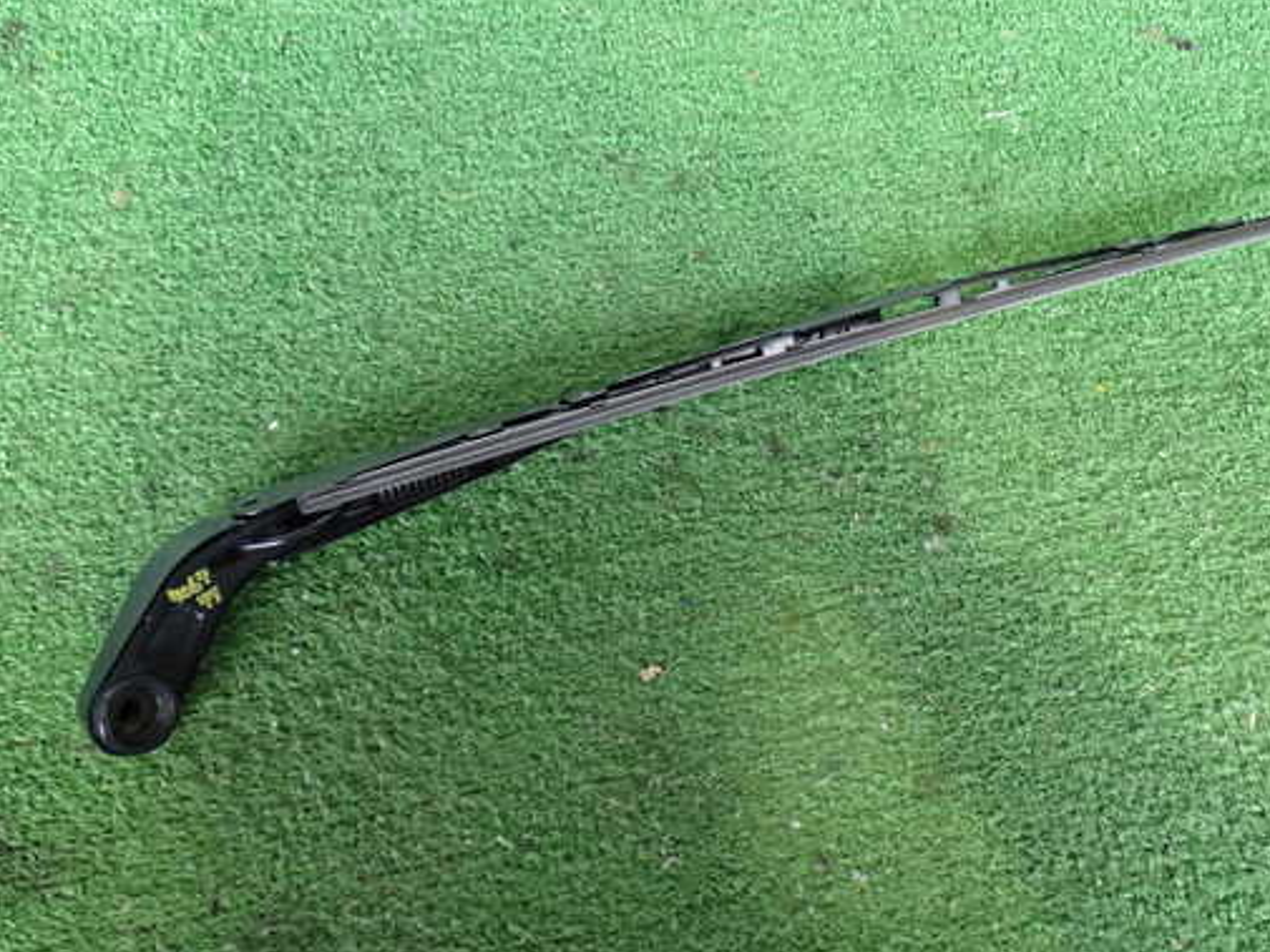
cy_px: 455
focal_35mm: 38
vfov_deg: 37.7
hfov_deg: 48.7
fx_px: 1394
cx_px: 749
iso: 320
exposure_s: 1/30
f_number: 2.4
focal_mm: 5.79
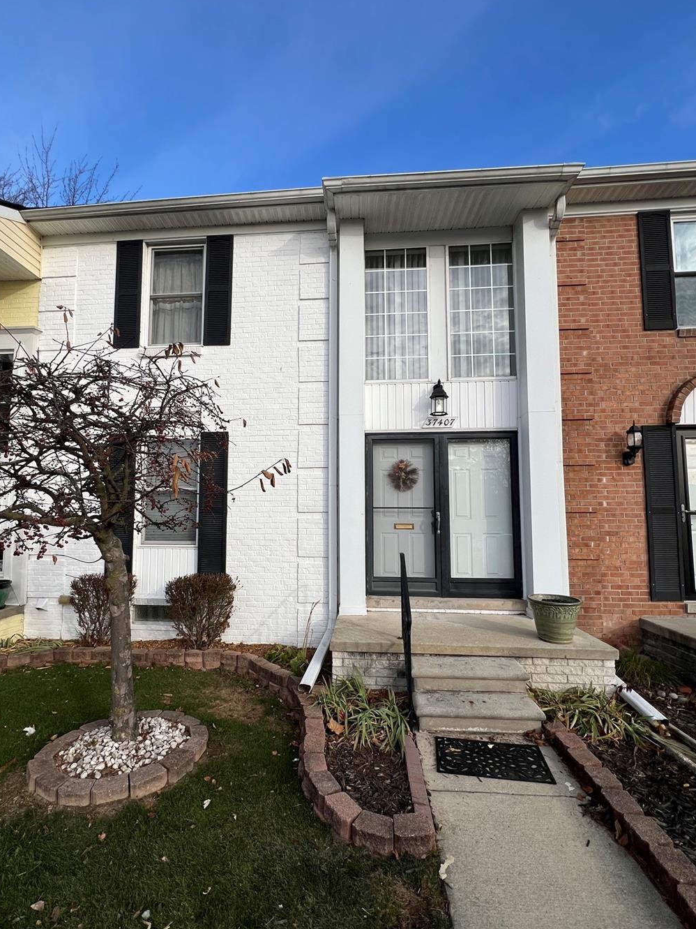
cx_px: 320
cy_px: 493
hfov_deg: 81.6
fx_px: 402
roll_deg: -1.3
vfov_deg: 98.1
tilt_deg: +3.9
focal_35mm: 15
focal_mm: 1.57
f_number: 1.8
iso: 32
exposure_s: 1/1130
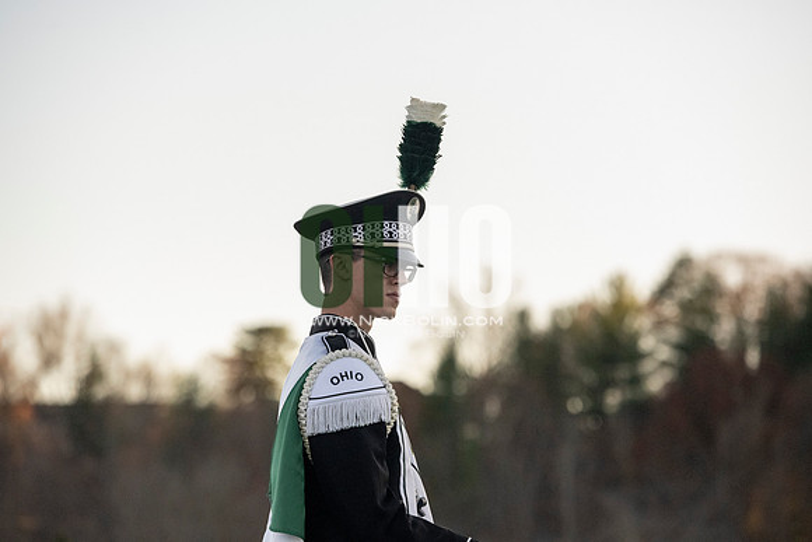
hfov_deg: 11.7
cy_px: 271
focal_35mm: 175
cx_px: 406
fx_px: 3948
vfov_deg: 7.9
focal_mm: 175
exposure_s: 1/8000
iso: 5000
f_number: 4.5
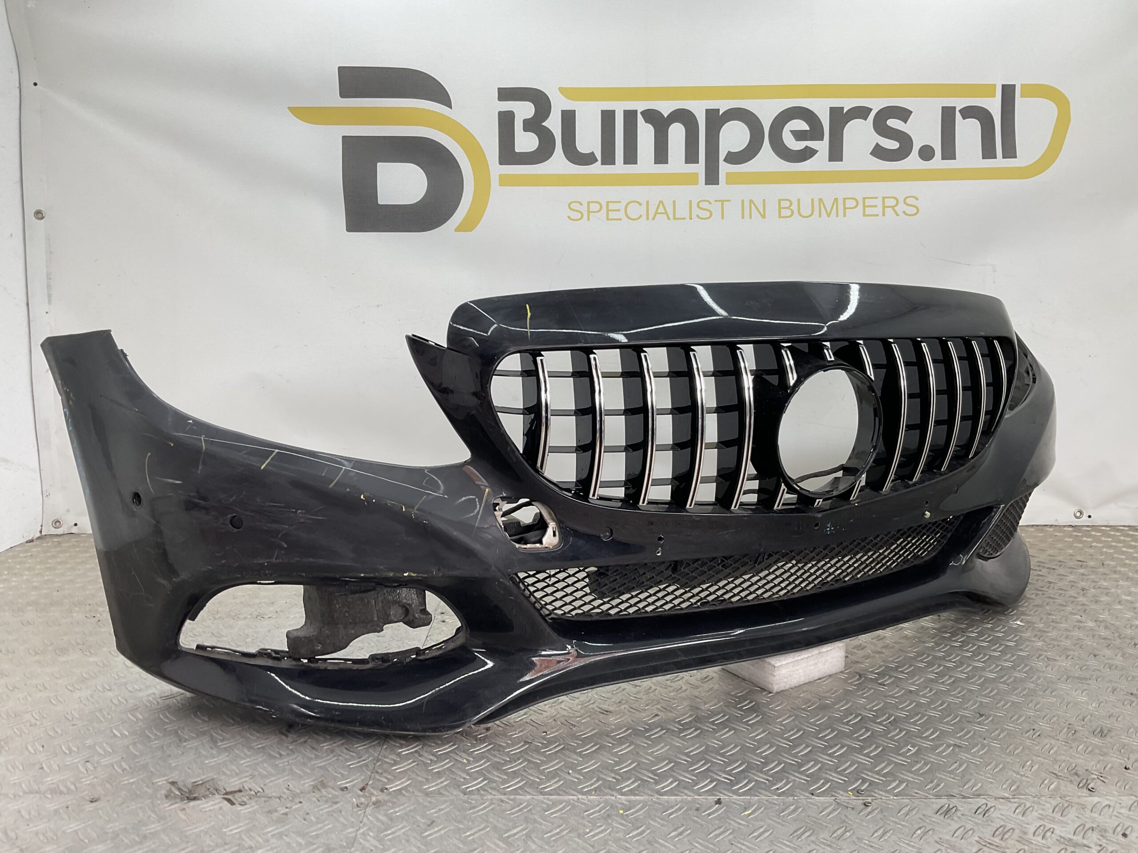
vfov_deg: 48.2
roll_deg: +1.1
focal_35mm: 29
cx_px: 569
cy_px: 426
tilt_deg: -9.5
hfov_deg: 61.7
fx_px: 953
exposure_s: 1/120
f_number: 1.8
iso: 25
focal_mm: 3
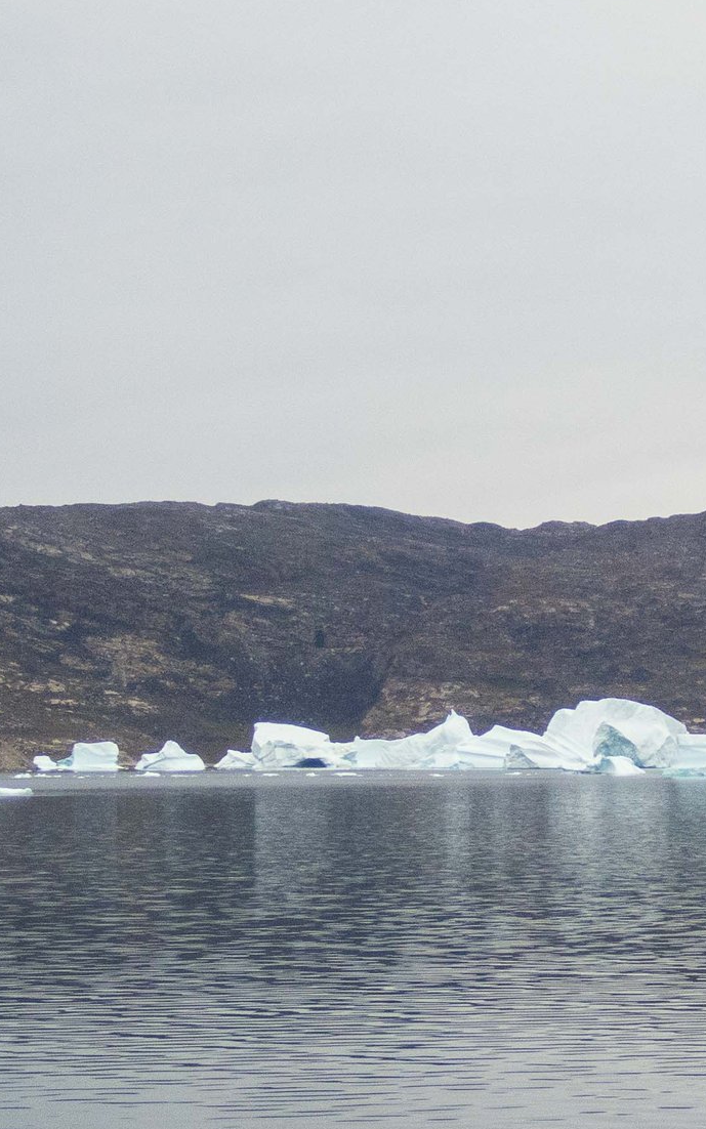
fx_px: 3478
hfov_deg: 11.6
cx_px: 549
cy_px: 613
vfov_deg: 18.4
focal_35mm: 113
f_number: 13
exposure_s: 1/50
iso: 200
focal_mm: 8.4
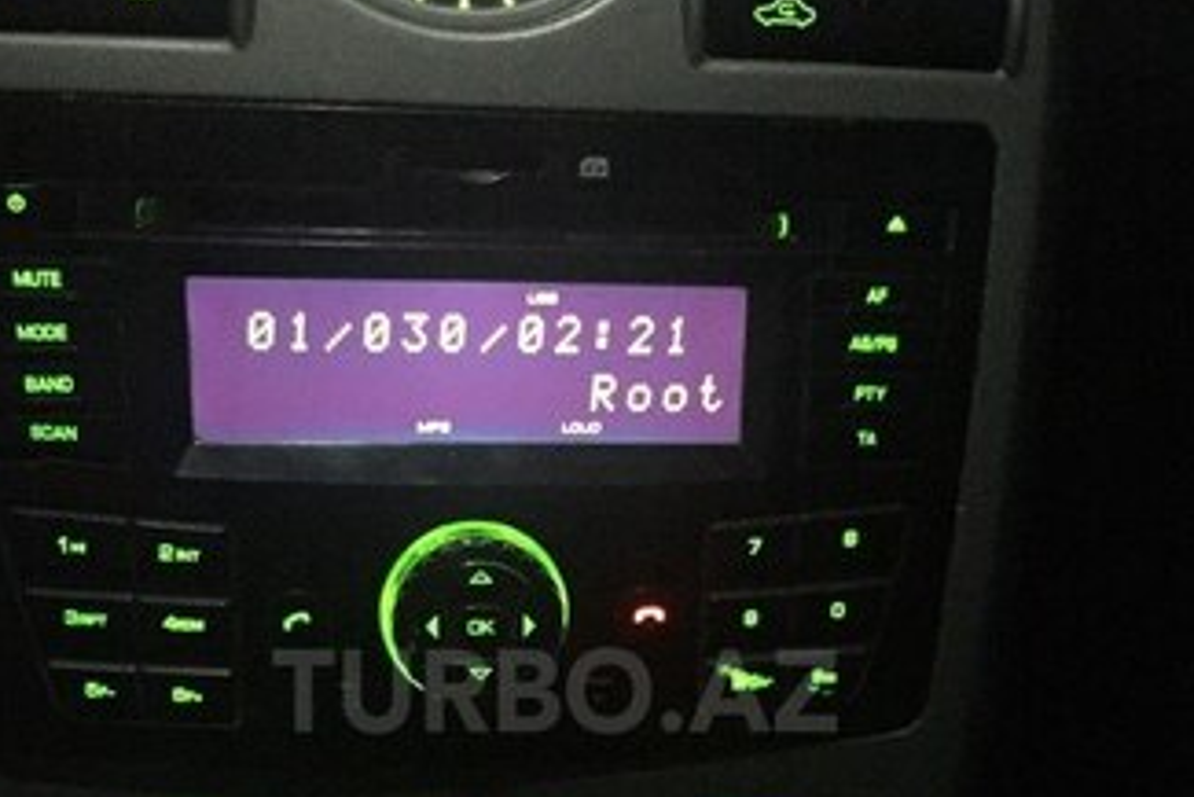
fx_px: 1526
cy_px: 690
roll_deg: -3.7
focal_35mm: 46
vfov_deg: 28.3
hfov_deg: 42.7
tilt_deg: -25.5
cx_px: 555
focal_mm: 4.15
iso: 2000
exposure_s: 1/17
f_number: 2.2
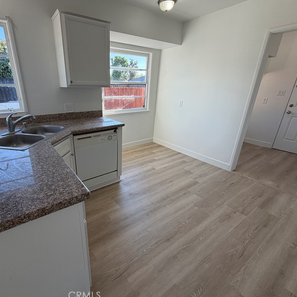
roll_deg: -0.5
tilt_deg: -21.7
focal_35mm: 17
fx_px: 165
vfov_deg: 84.0
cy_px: 148
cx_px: 121
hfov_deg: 83.1
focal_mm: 2.22
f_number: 2.2
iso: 64
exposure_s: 1/120
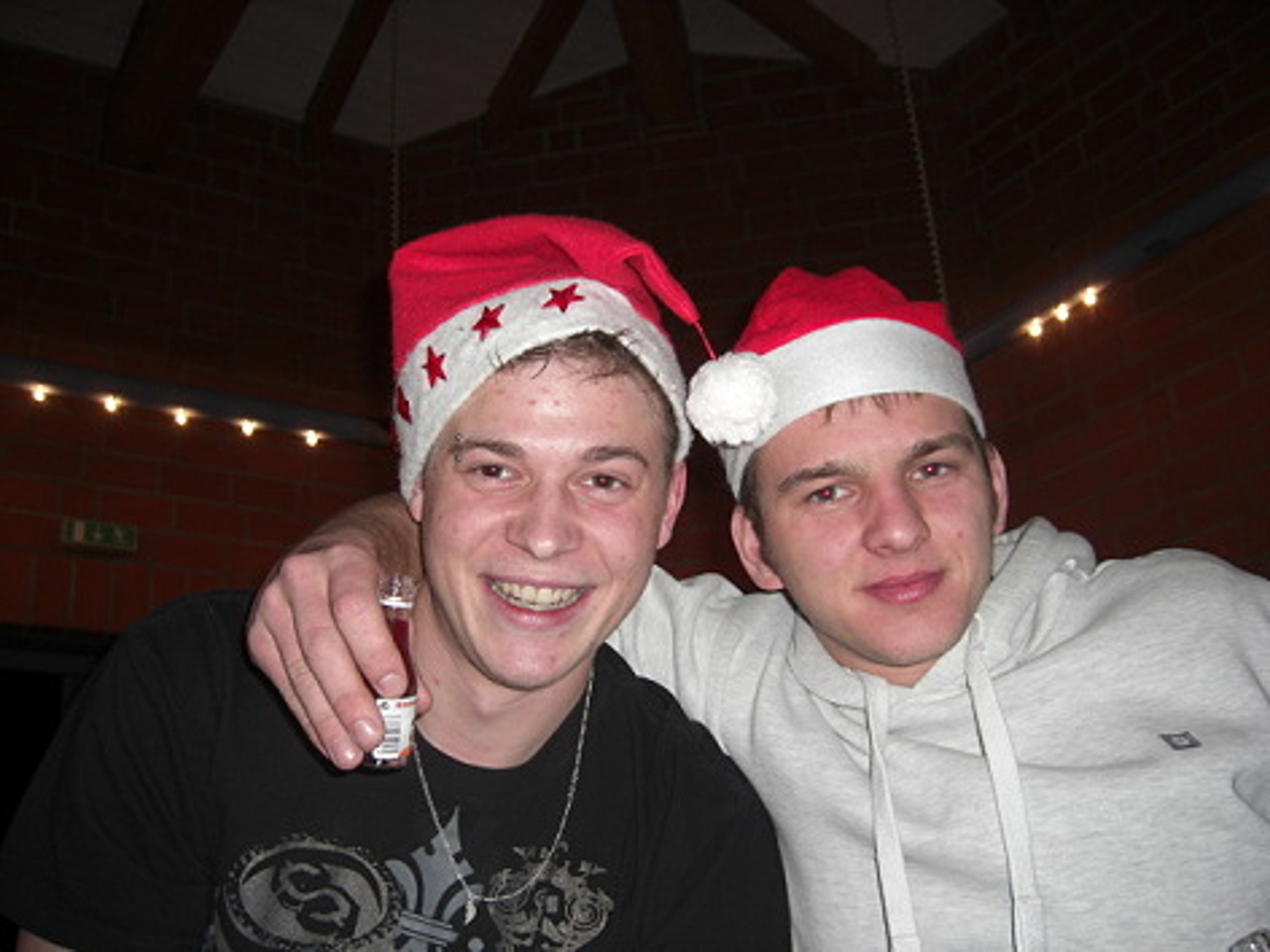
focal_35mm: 38
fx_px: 1394
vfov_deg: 37.7
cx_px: 635
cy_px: 476
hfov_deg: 49.0
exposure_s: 1/60
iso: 100
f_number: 2.8
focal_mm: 7.9
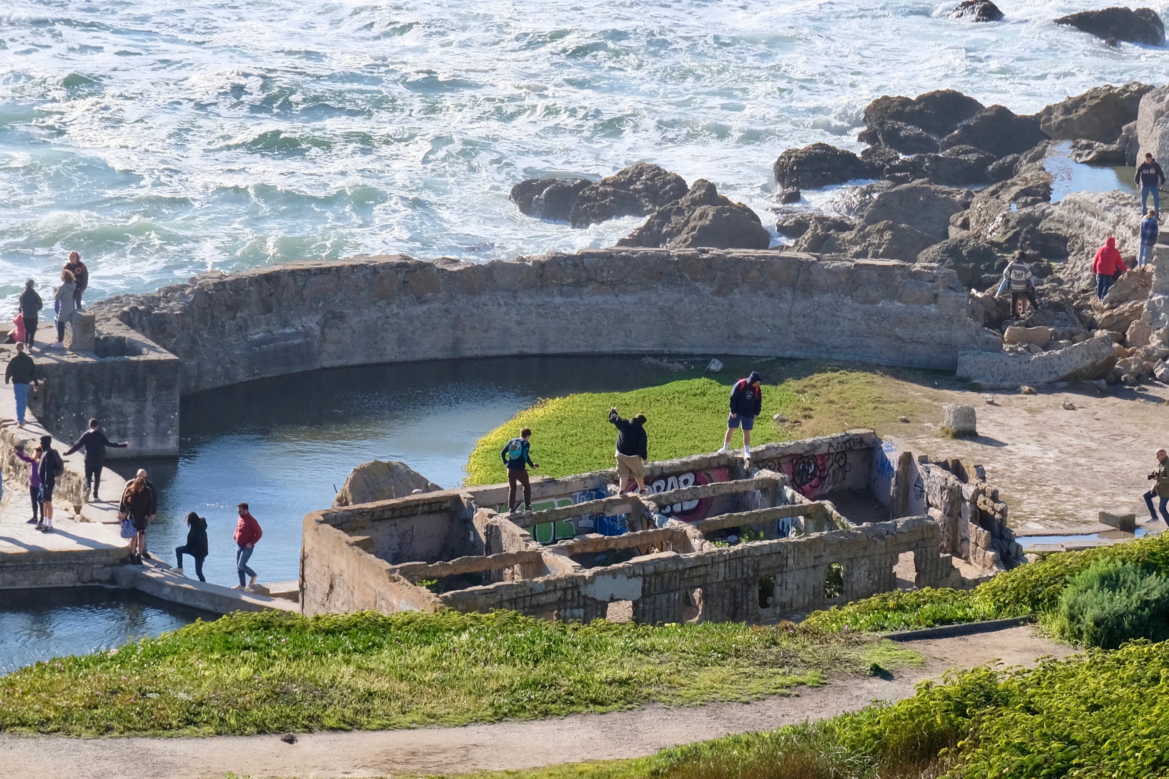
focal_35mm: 262
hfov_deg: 7.9
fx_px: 8507
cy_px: 465
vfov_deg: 5.2
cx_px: 349
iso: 400
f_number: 8
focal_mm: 90
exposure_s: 1/320
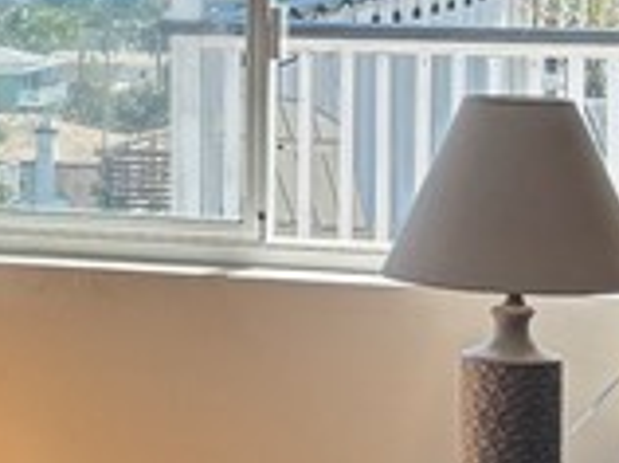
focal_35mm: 169
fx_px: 3017
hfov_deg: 11.5
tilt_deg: -1.6
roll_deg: -1.0
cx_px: -149
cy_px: -59
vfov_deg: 8.7
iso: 50
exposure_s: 1/442
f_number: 1.6
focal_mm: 5.96
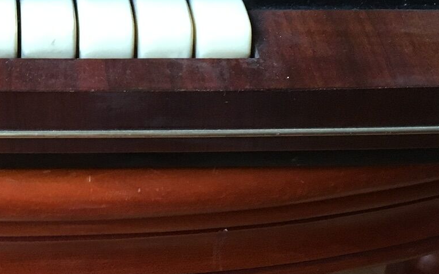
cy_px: -65
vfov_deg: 15.3
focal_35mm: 82
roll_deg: -0.8
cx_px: 25
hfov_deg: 24.3
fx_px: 981
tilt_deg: -29.4
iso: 200
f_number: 2.2
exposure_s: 1/17
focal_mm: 4.15
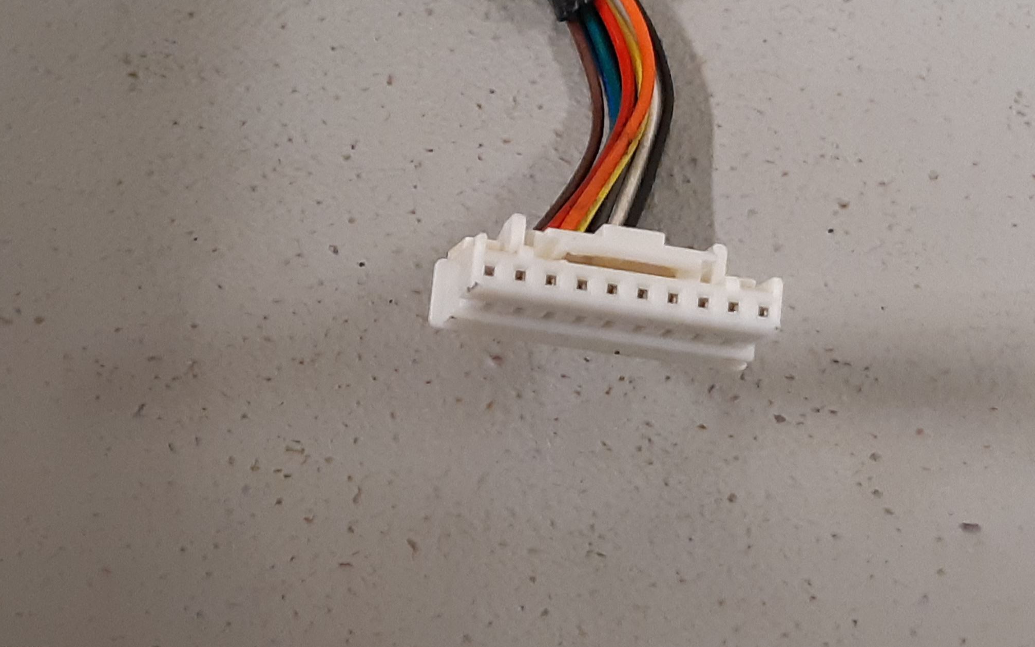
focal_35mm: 28
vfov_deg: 44.3
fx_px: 790
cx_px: 514
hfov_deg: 66.5
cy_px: 260
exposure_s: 1/50
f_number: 1.7
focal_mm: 3.93
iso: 200
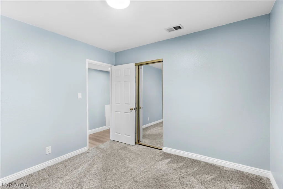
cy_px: 94
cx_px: 142
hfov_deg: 93.3
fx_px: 134
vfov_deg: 70.5
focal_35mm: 17
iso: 400
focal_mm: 17
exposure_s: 1/3
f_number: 8
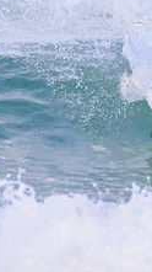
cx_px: 275
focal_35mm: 2475
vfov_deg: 0.9
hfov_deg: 0.5
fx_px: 17768
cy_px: 59
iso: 5000
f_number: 11
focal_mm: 800
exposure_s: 1/2000
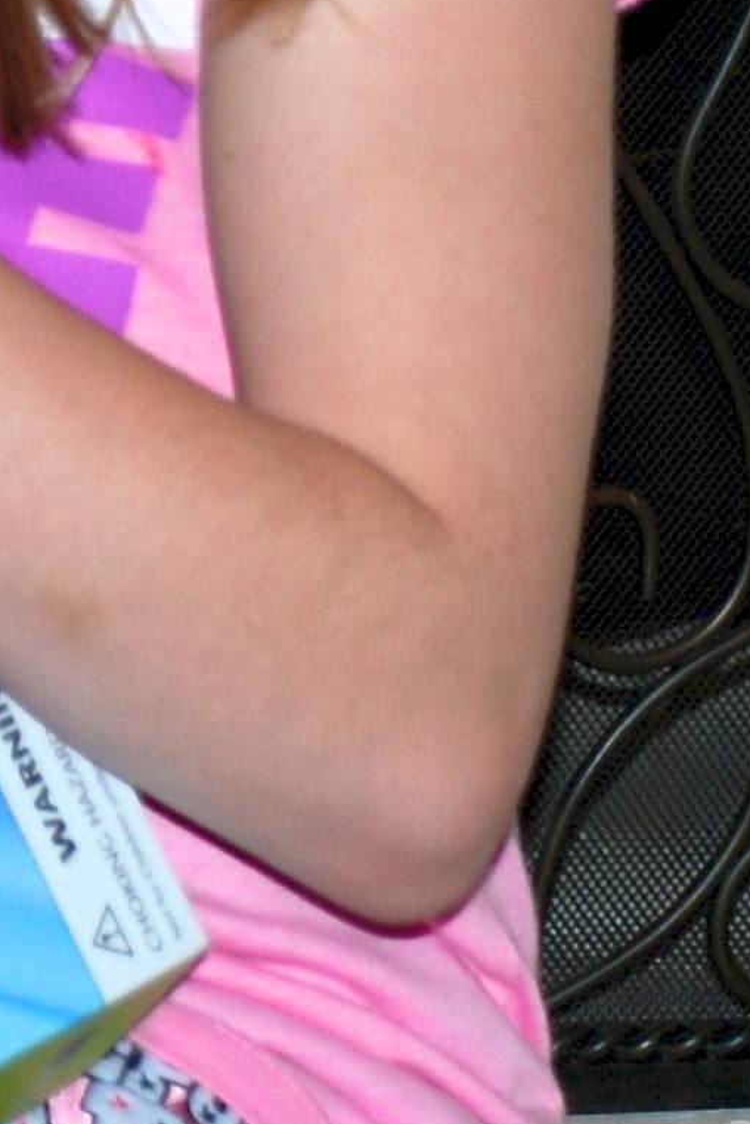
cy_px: -317
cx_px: -1041
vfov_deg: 4.3
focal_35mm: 473
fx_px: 14780
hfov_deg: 2.9
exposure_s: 1/60
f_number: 5.3
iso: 200
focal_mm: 62
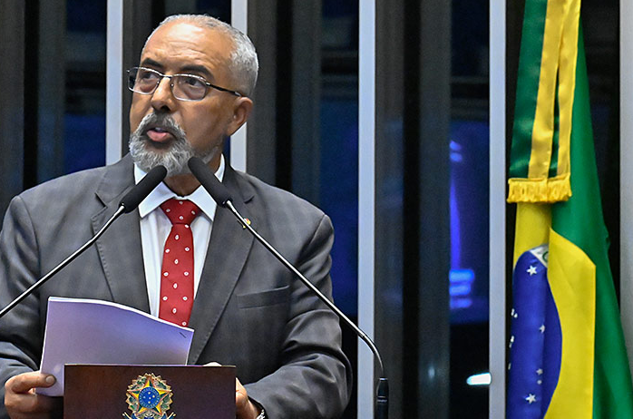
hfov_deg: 12.9
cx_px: 262
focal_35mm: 159
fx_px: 2789
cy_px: 199
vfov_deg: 8.6
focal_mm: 86
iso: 6400
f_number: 5.6
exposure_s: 1/125
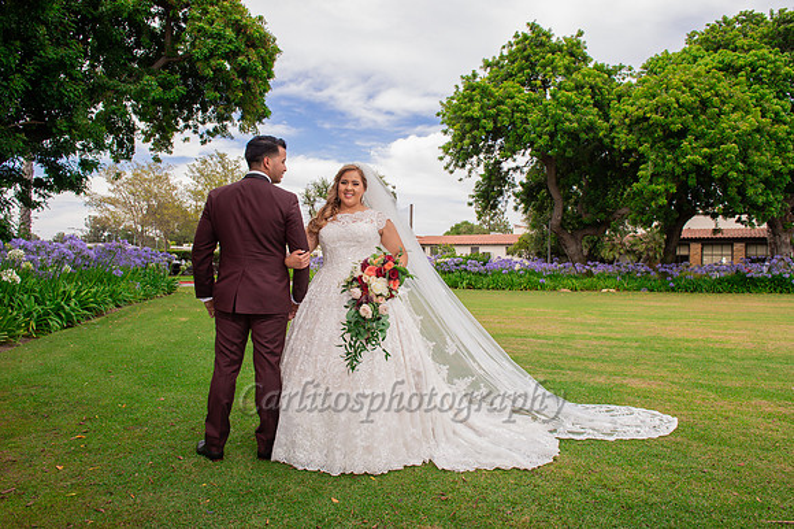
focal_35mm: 24
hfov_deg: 73.8
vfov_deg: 53.1
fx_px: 529
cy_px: 264
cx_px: 397
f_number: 8
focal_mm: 24
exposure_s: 1/250
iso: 400
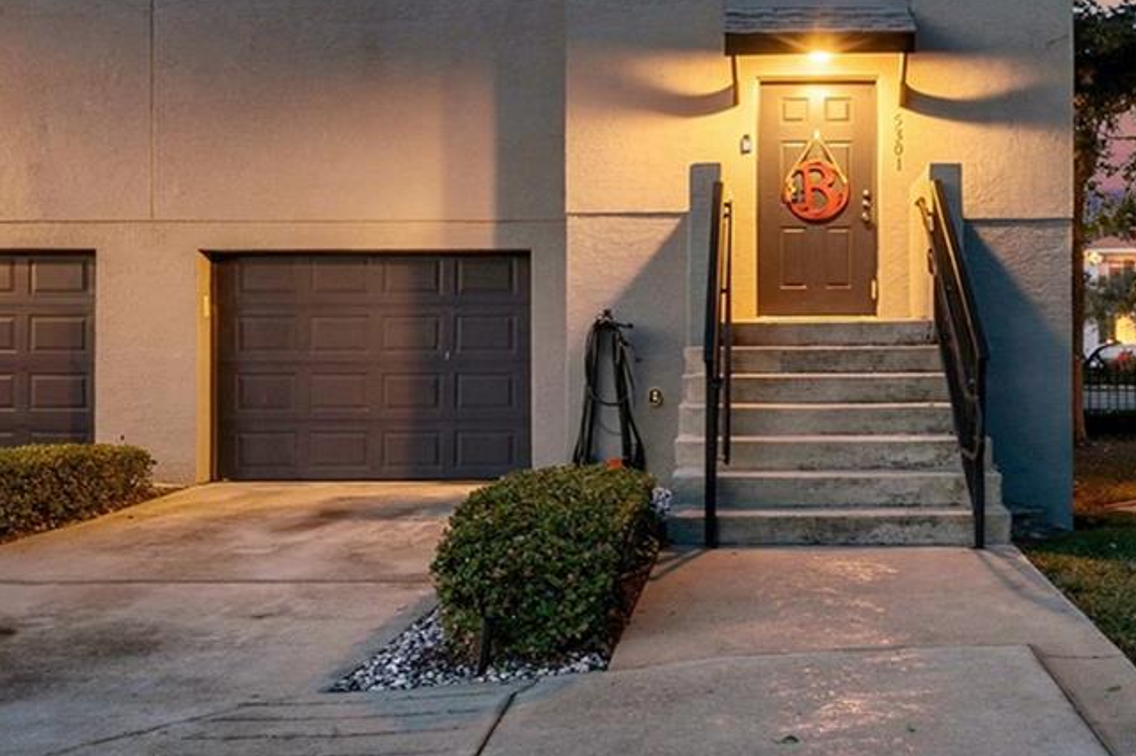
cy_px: -57
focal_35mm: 35
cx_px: 792
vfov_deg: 33.4
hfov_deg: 53.0
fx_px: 1104
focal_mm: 14
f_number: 8
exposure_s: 1/640
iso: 200
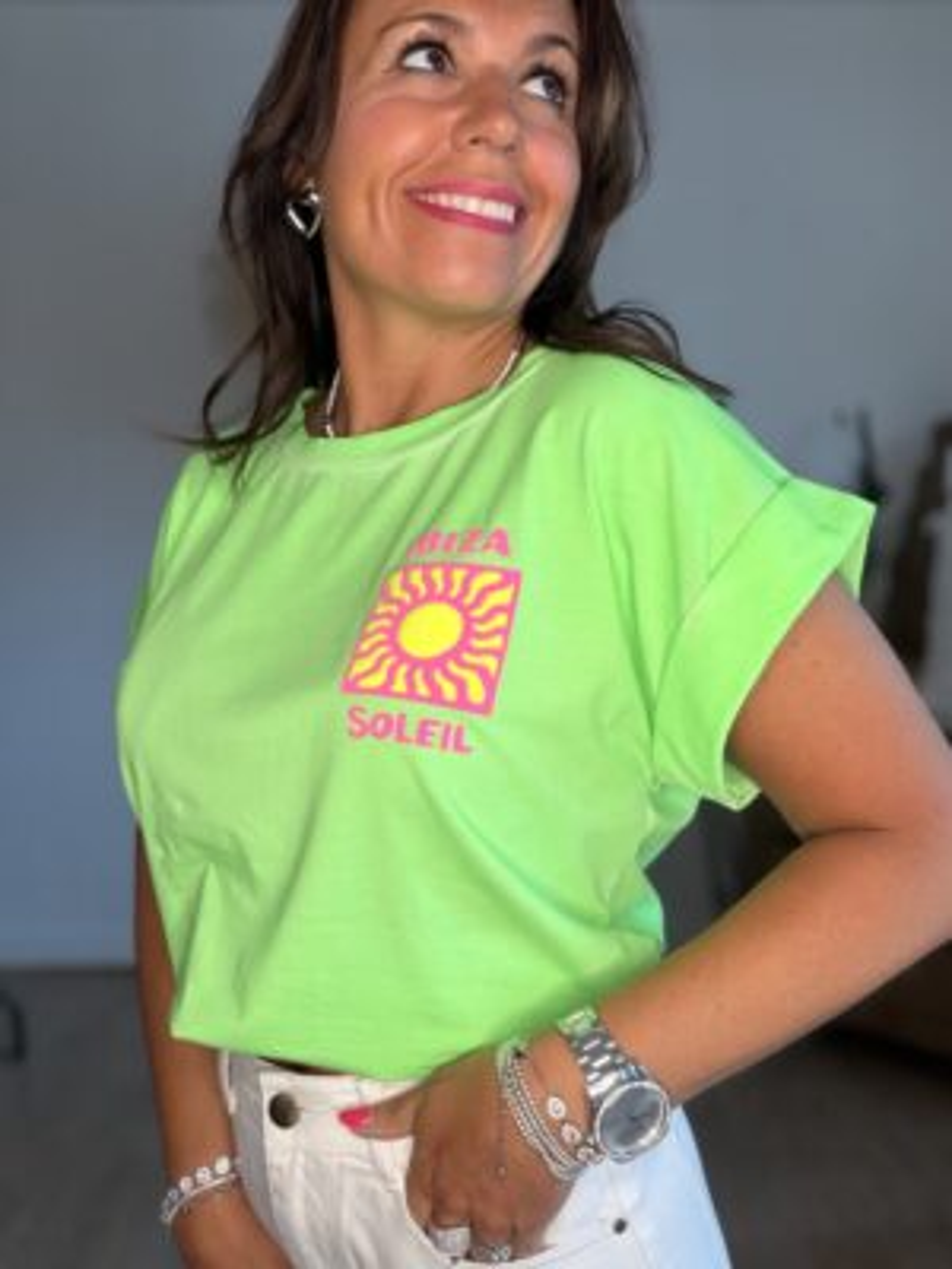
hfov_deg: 46.8
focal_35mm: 30
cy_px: 634
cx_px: 476
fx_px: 1100
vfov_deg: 60.0
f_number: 1.9
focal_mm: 2.71
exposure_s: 1/62
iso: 80
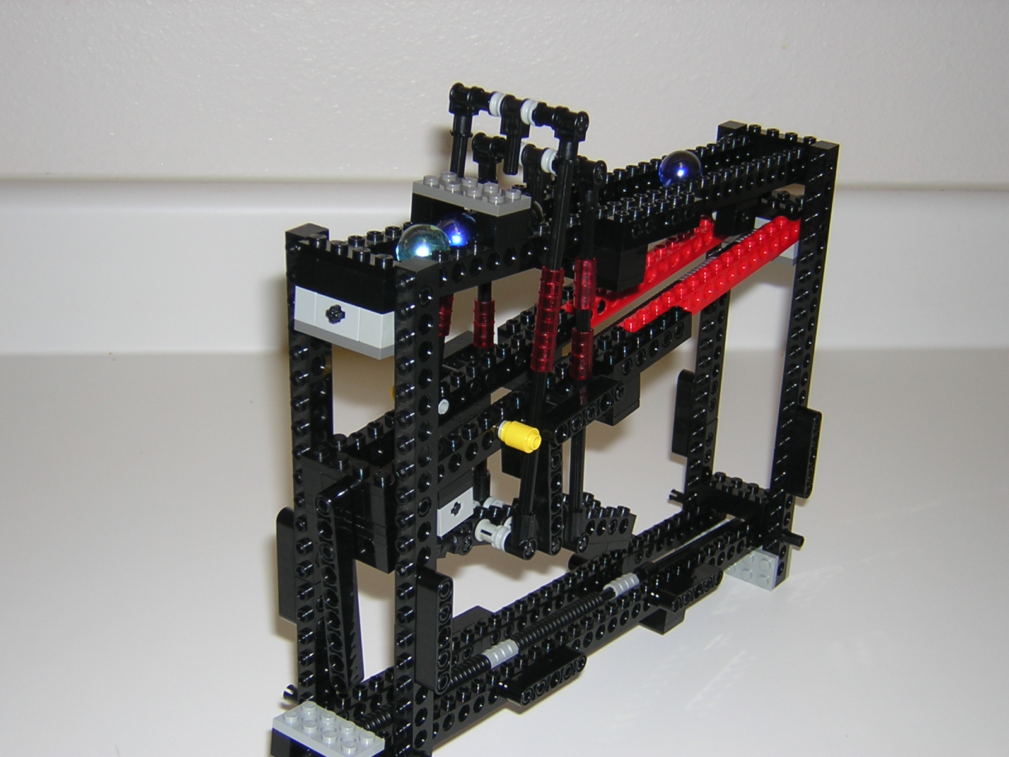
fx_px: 1574
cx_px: 504
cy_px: 378
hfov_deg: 35.5
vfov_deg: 27.0
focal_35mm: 54
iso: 100
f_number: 3.2
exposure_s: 1/60.1
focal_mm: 7.1
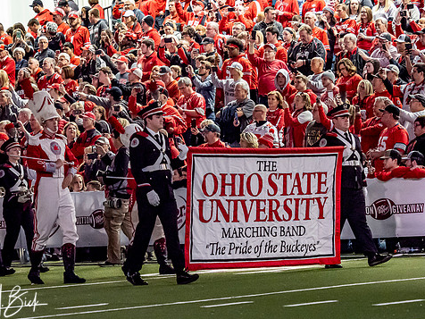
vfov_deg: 6.7
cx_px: 168
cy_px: 180
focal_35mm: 223
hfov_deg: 8.9
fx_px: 2738
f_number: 2.8
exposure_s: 1/400
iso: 5000
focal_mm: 82
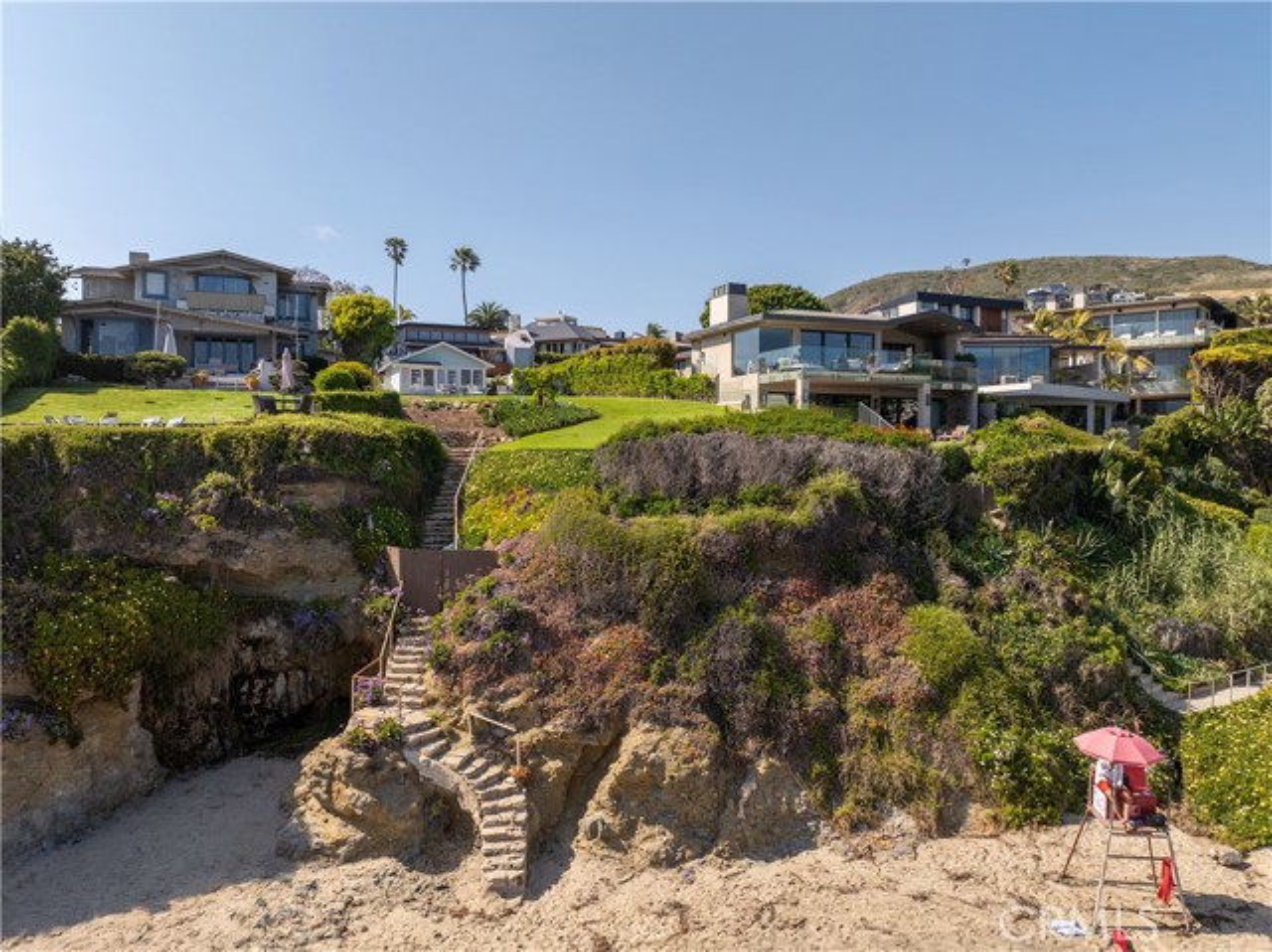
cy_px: 476
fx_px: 881
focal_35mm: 24
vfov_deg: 56.8
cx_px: 636
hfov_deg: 71.6
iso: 100
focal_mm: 12.29
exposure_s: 1/3200
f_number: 2.8
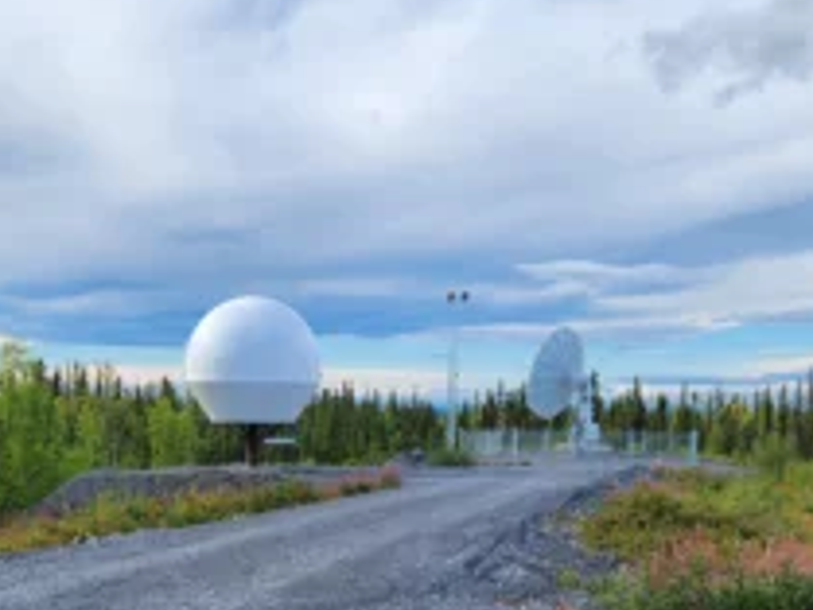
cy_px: 490
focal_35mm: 44
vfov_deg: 32.0
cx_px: 307
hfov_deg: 42.6
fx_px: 1034
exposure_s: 1/1484
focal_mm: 5.4
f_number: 1.8
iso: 20
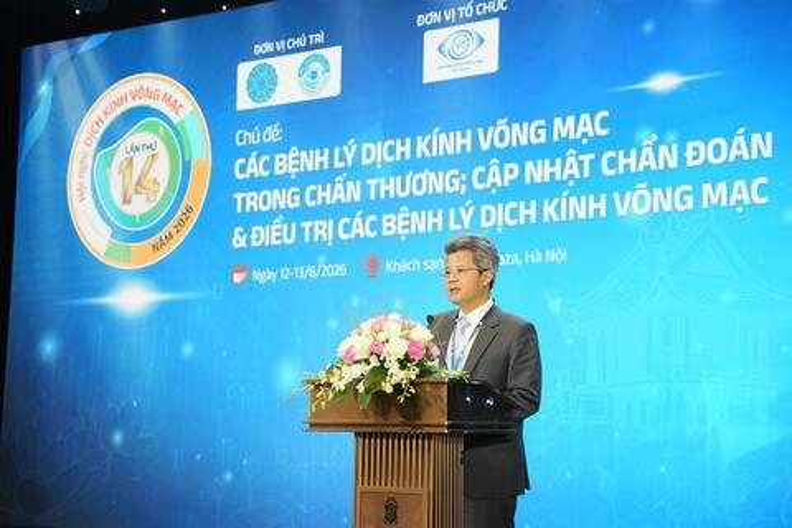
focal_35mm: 67
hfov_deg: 30.0
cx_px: 396
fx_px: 1476
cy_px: 264
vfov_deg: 20.3
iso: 1000
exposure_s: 1/250
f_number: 4
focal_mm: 67.1
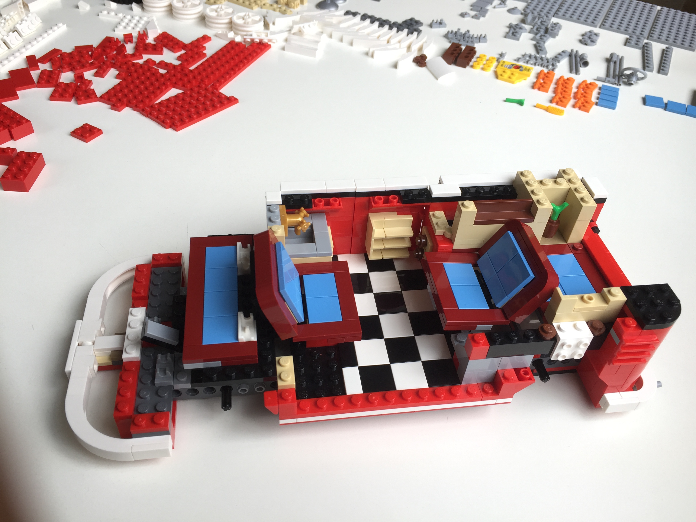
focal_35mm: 29
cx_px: 348
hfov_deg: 61.7
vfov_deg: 48.2
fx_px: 583
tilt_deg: -44.1
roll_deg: -5.6
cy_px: 261
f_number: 2.2
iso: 32
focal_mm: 4.15
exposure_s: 1/146
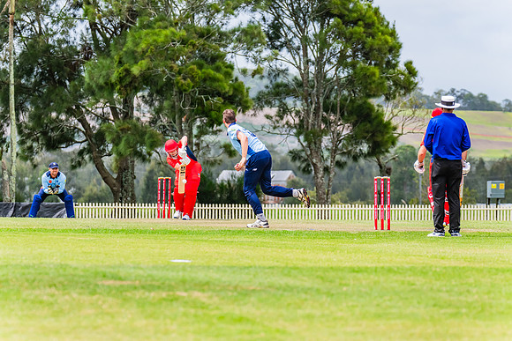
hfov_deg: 5.7
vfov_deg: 3.8
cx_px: 256
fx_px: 5121
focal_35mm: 360
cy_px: 170
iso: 800
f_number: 10
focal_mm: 360
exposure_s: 1/1250
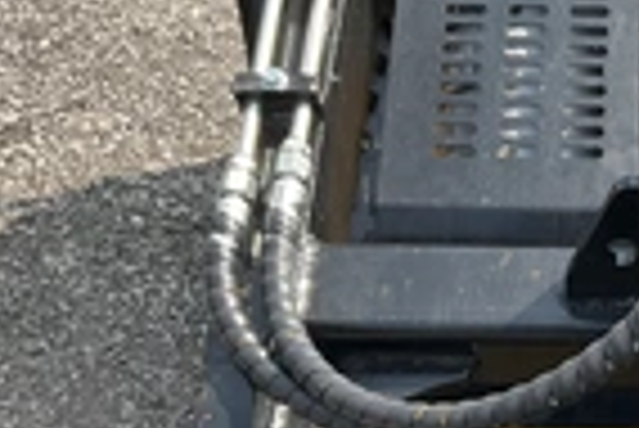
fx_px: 1510
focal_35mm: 85
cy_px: 419
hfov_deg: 22.4
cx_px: 720
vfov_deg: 15.8
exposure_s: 1/473
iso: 25
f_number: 1.8
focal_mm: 3
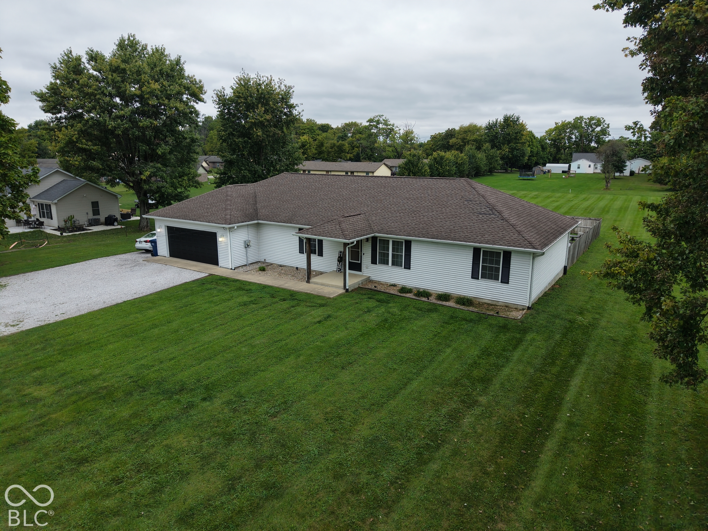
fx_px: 491
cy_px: 266
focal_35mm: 24
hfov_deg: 71.6
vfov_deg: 56.8
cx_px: 354
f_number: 1.8
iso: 100
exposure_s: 1/160
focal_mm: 8.67
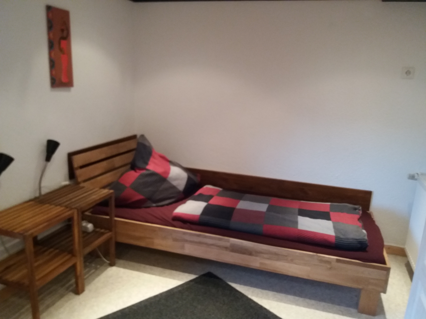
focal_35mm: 28
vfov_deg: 49.7
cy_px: 160
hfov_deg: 63.4
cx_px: 213
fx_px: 345
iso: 320
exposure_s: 1/17
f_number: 1.9
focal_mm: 3.7
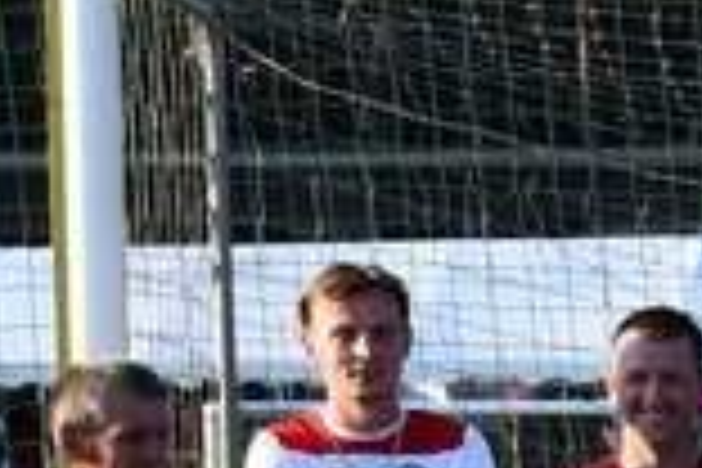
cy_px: 914
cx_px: 1742
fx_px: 6766
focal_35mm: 347
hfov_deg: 5.7
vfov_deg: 3.9
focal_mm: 30
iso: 200
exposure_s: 1/250
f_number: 7.1
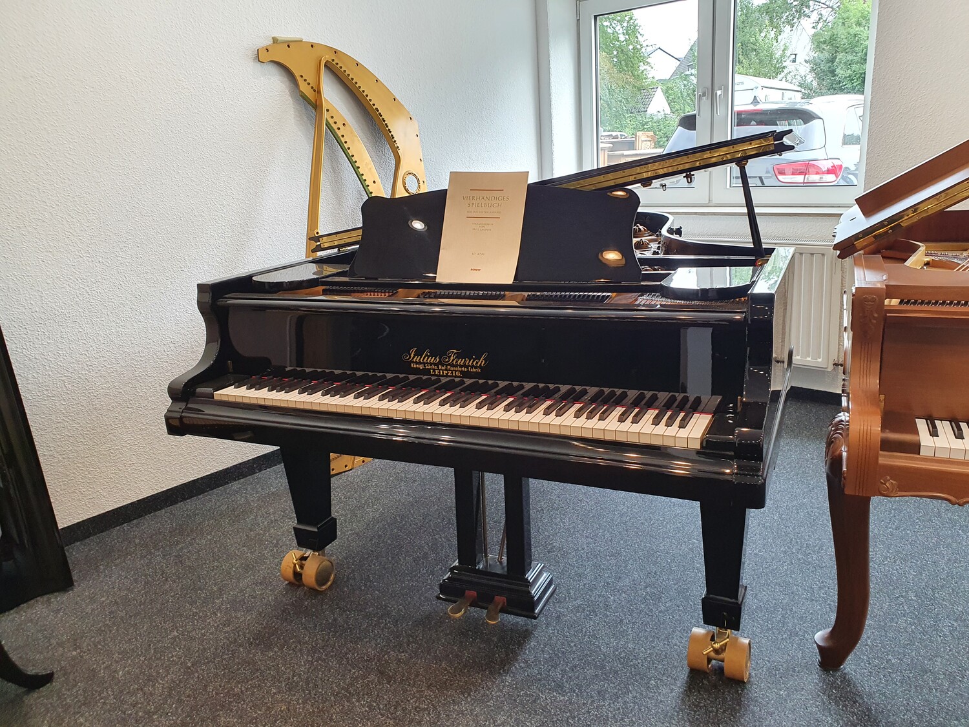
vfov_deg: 53.1
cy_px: 364
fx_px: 728
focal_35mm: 26
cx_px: 484
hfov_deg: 67.3
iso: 125
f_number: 2.4
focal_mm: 4.32
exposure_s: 1/100
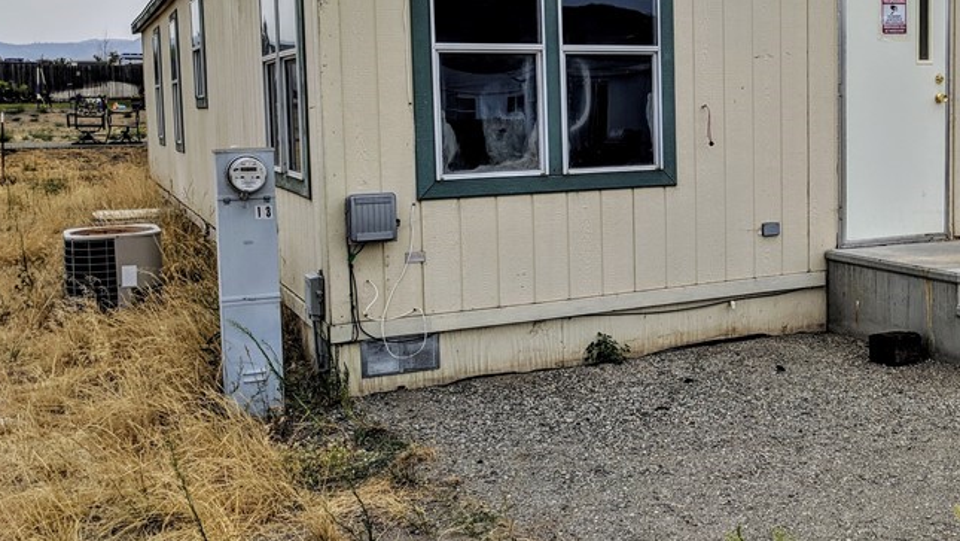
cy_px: 185
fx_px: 1146
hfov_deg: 44.0
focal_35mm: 45
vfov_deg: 26.4
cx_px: 722
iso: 50
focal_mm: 4.67
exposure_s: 1/1453
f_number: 2
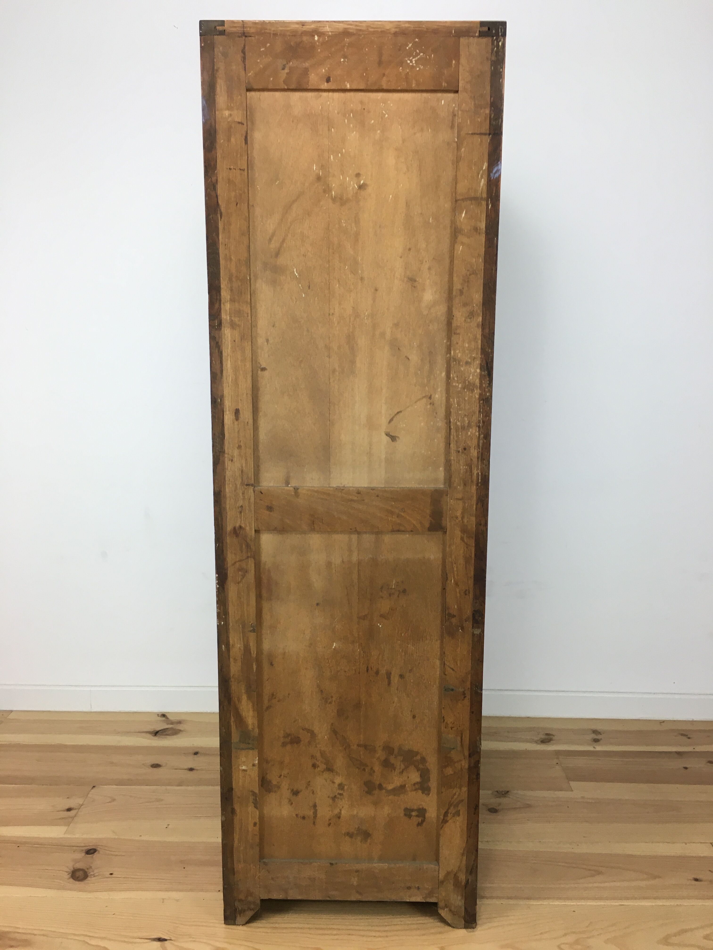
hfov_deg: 48.2
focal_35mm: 29
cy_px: 475
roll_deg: +0.2
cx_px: 356
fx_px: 796
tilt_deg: -11.2
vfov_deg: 61.7
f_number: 2.2
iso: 40
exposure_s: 1/33
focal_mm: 4.15
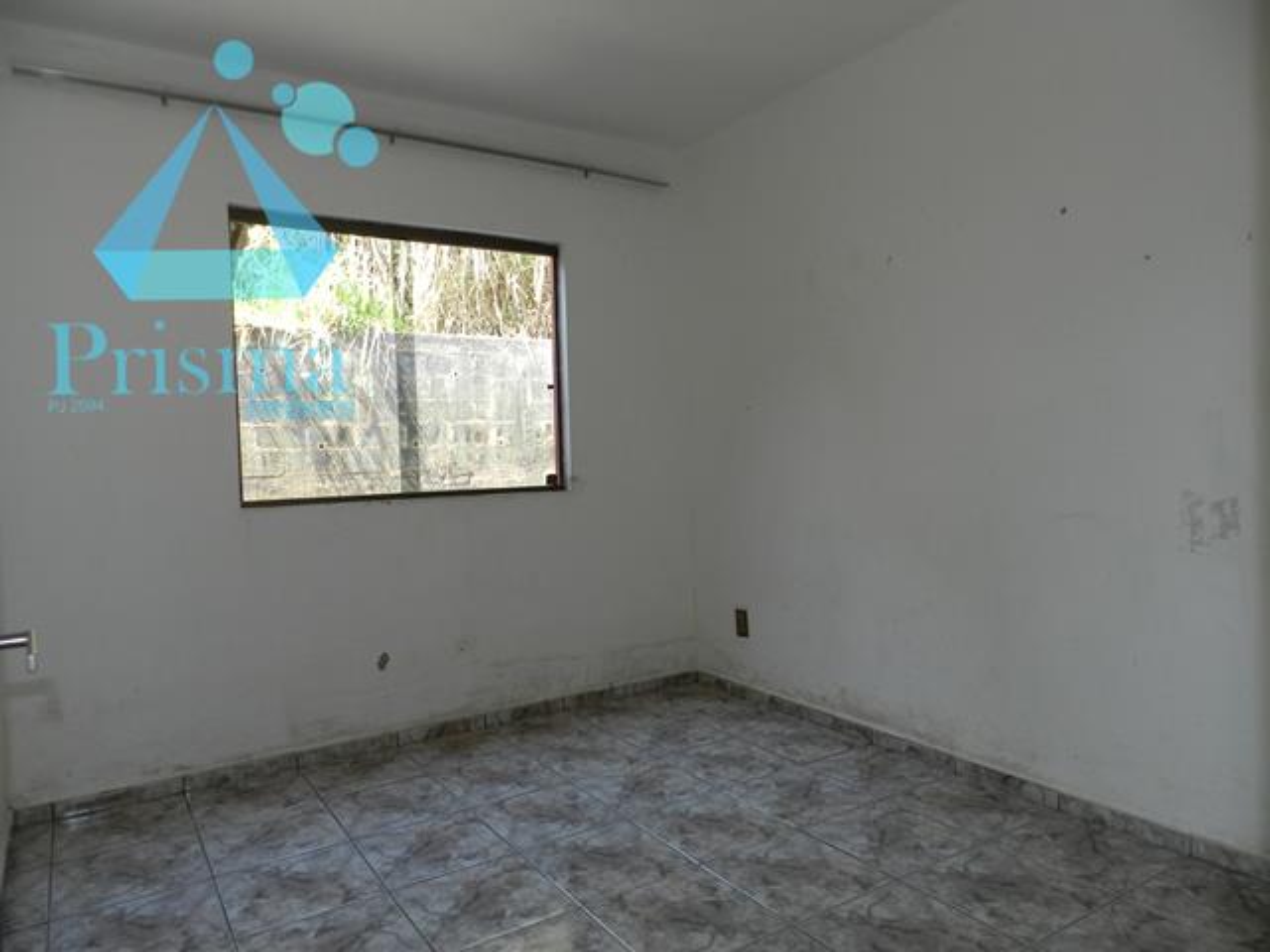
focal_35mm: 23
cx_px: 635
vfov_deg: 58.9
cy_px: 476
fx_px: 844
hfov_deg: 73.9
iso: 160
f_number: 3.4
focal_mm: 4
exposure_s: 1/40
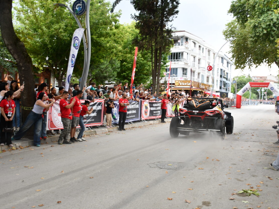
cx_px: 148
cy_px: 104
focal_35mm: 43
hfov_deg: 43.8
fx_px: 347
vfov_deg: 33.6
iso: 250
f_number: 5
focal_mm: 26
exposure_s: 1/100
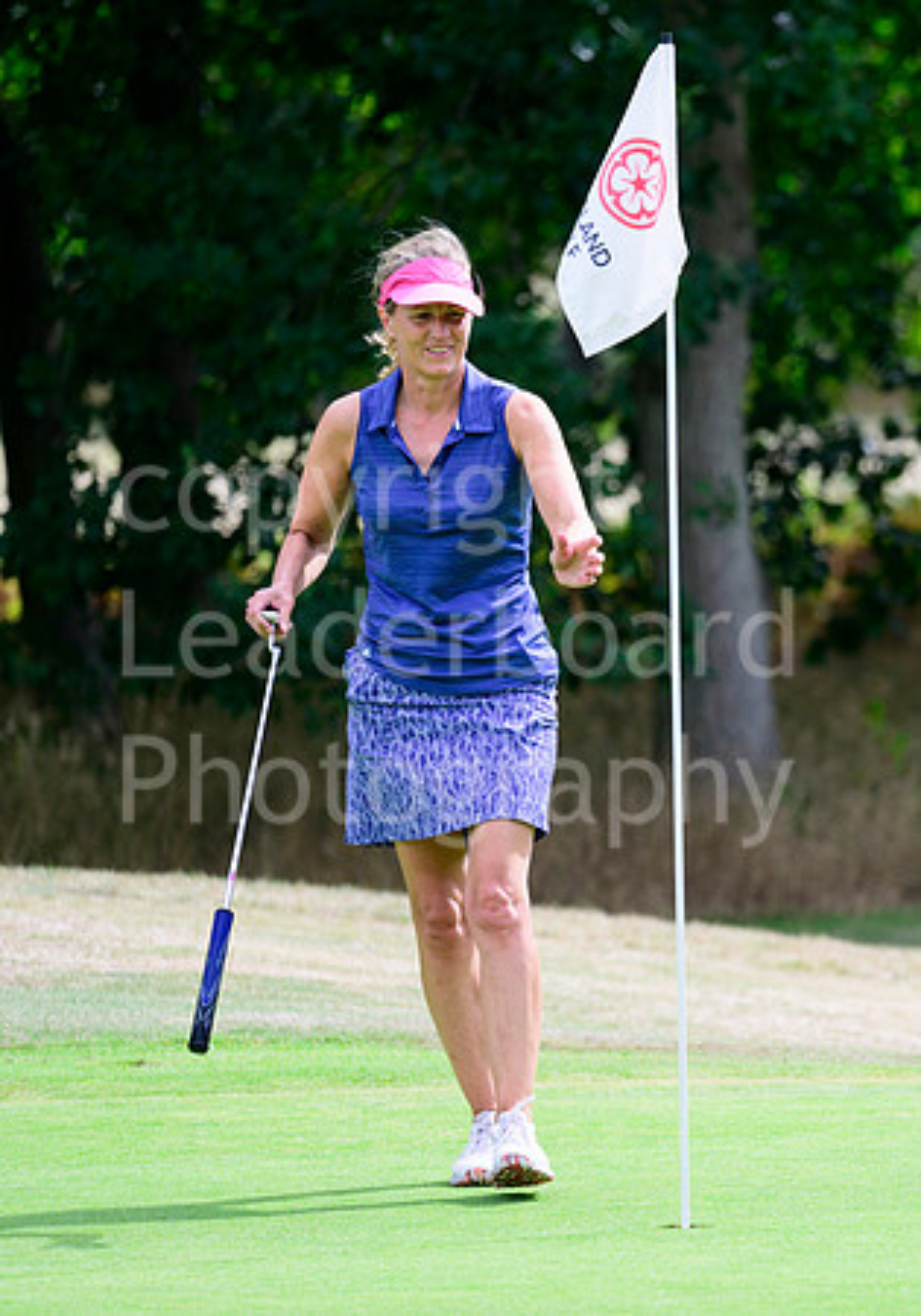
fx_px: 14652
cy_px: 640
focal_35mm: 395
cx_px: 828
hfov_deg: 3.6
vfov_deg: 5.1
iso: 500
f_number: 5
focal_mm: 260
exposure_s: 1/1600
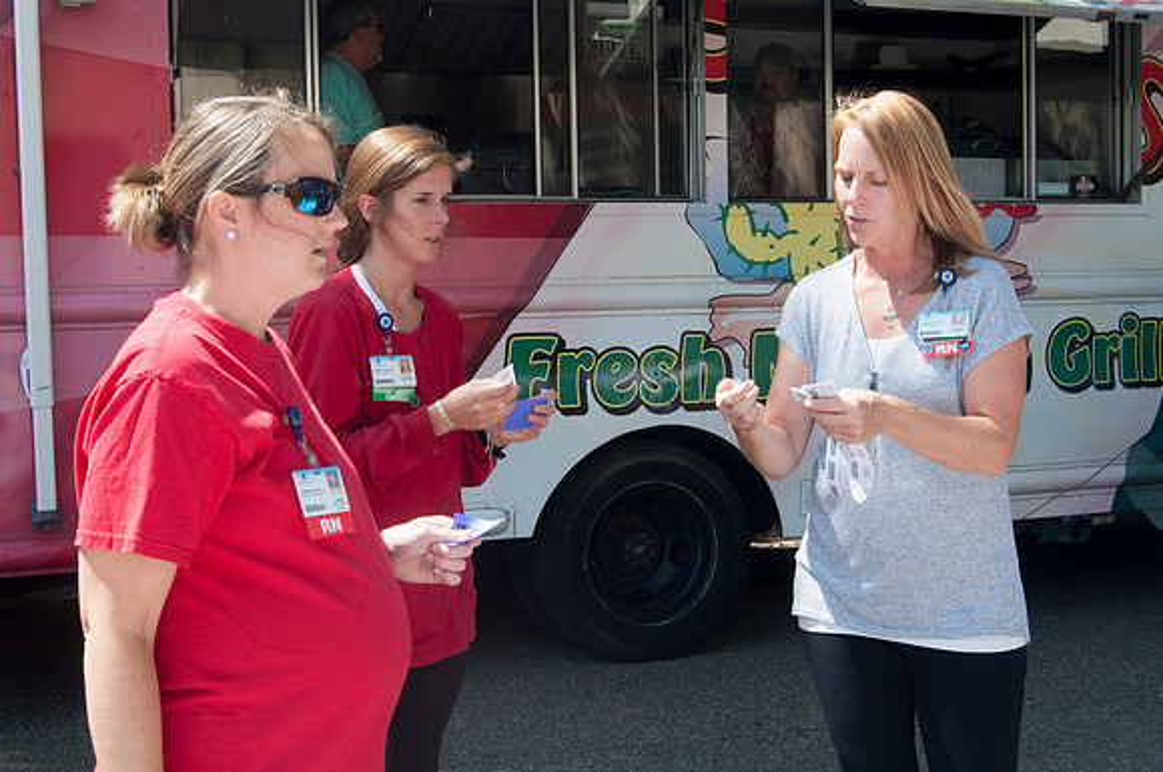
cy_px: 386
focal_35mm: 52
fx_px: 1694
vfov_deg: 25.7
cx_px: 582
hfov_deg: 37.9
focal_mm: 35
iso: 200
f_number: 9
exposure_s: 1/200
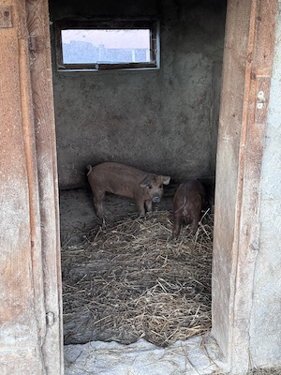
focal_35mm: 48
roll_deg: +2.4
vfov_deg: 39.7
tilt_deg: -16.9
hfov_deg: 30.3
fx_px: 520
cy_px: 188
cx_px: 140
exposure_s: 1/60
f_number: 1.78
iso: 160
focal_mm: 6.76
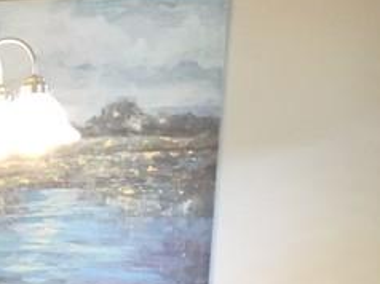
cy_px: 523
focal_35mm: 125
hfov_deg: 14.4
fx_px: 1371
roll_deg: -0.1
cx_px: -236
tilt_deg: -10.1
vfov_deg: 11.0
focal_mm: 4.15
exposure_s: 1/15
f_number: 2.2
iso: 40
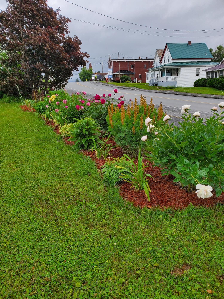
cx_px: 112
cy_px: 150
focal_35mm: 26
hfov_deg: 53.1
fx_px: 224
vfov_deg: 67.3
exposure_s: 1/410
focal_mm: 4.3
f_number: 2.4
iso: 50
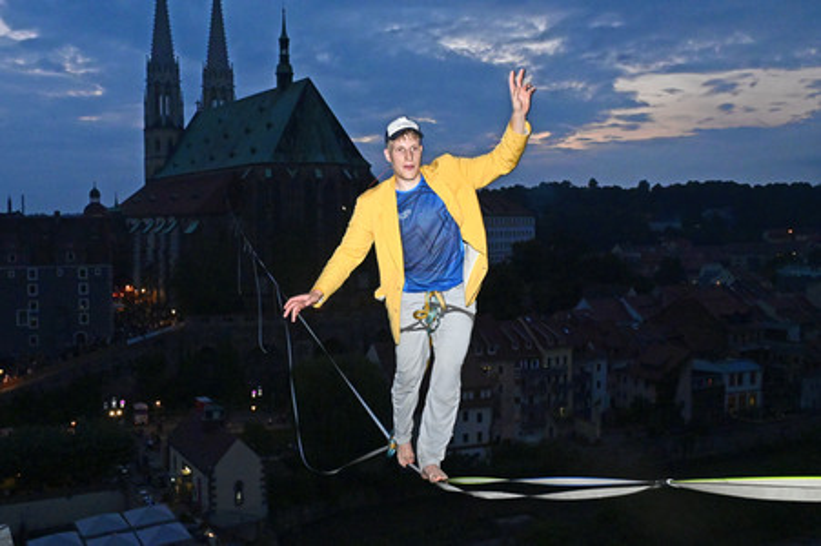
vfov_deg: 41.1
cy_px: 273
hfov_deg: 58.8
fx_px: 729
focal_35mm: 32
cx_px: 410
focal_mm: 32
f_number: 11
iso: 9000
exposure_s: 1/60
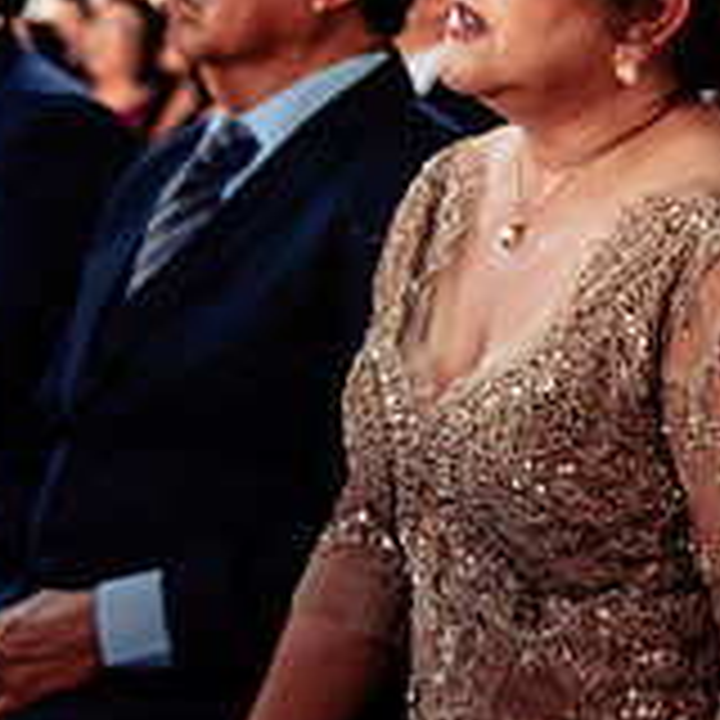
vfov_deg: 14.8
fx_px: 2777
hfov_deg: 14.2
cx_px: 950
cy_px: 349
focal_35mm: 118
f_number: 3.2
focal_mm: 38
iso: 800
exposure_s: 1/250
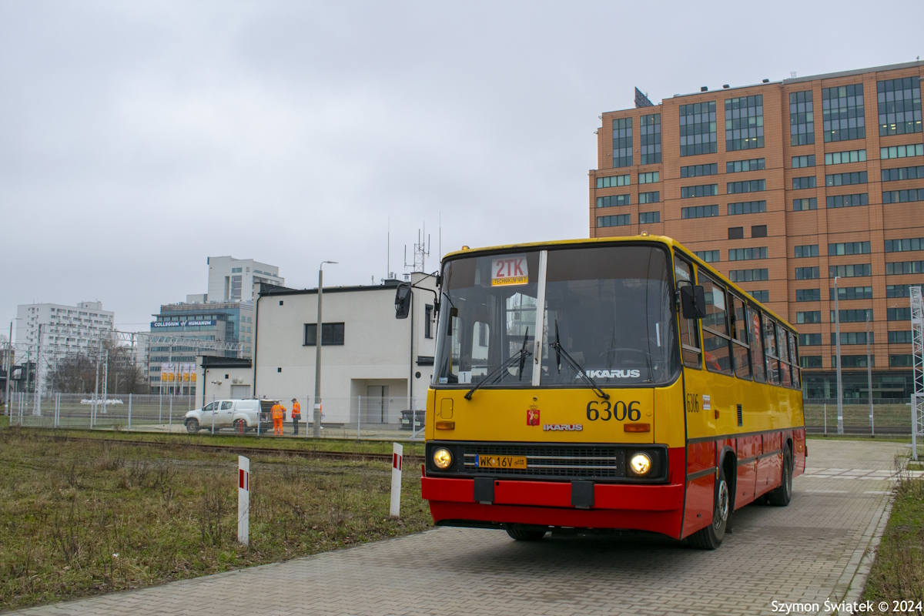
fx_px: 924
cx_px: 462
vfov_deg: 36.9
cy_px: 308
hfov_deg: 53.1
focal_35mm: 36
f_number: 7.1
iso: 400
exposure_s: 1/200
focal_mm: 24
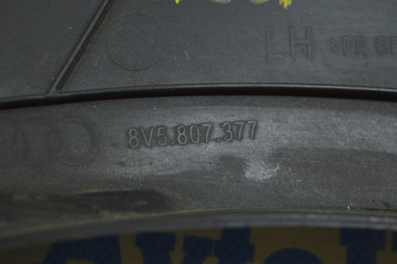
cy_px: 132
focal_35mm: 82
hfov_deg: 24.6
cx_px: 198
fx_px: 909
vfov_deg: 16.5
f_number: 5.6
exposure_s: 1/40
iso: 400
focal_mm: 55
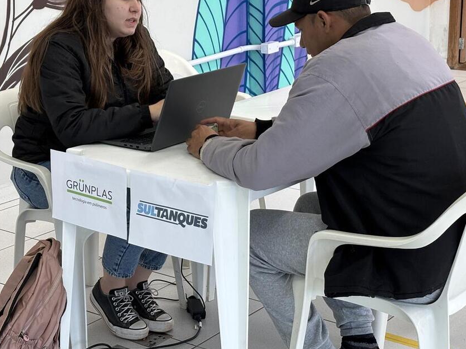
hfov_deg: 26.0
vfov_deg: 19.6
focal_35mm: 75
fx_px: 1010
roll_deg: +1.0
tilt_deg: -14.2
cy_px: 148
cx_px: 223
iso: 50
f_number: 1.6
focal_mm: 5.96
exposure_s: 1/60
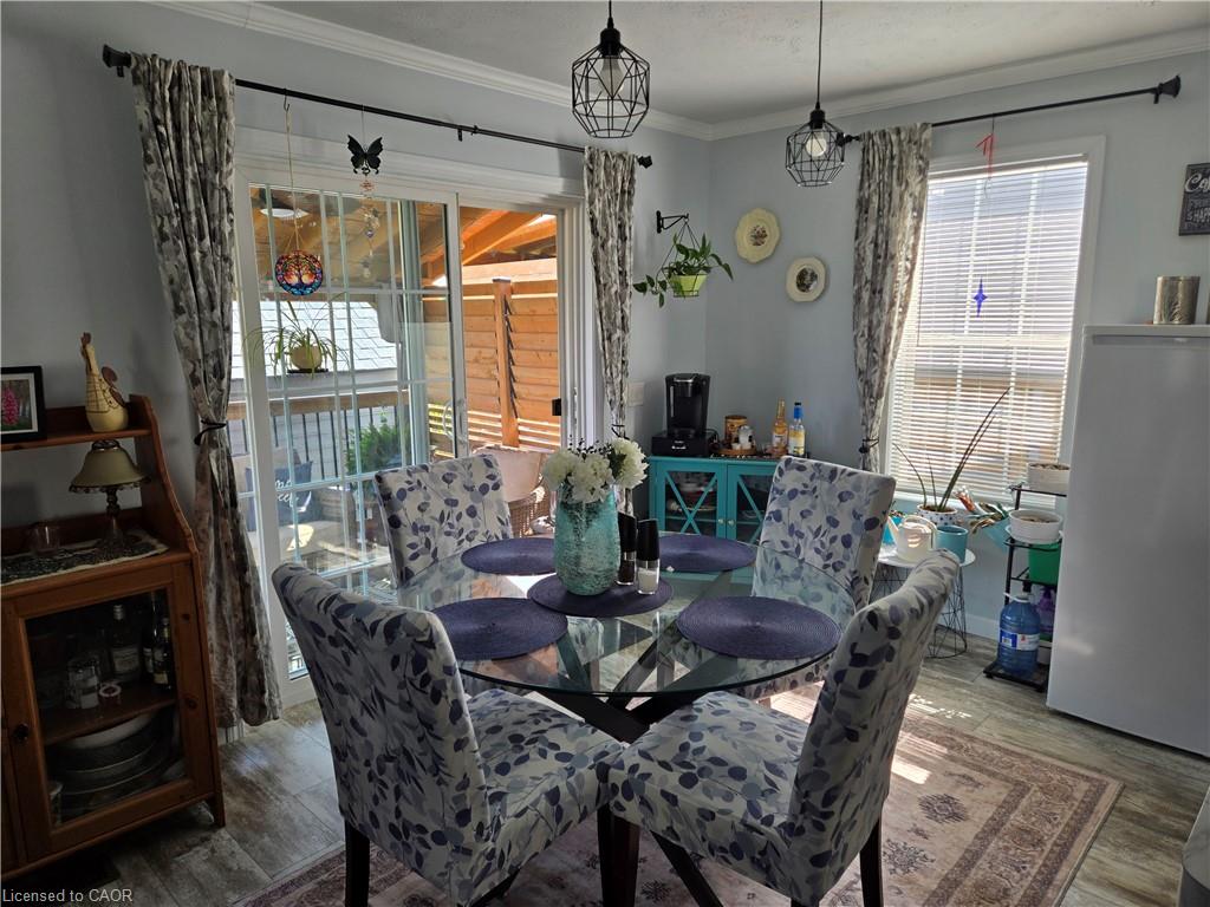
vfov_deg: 58.9
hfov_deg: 73.9
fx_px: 804
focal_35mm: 23
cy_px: 454
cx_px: 605
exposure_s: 1/180
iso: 40
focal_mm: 5.4
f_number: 1.8
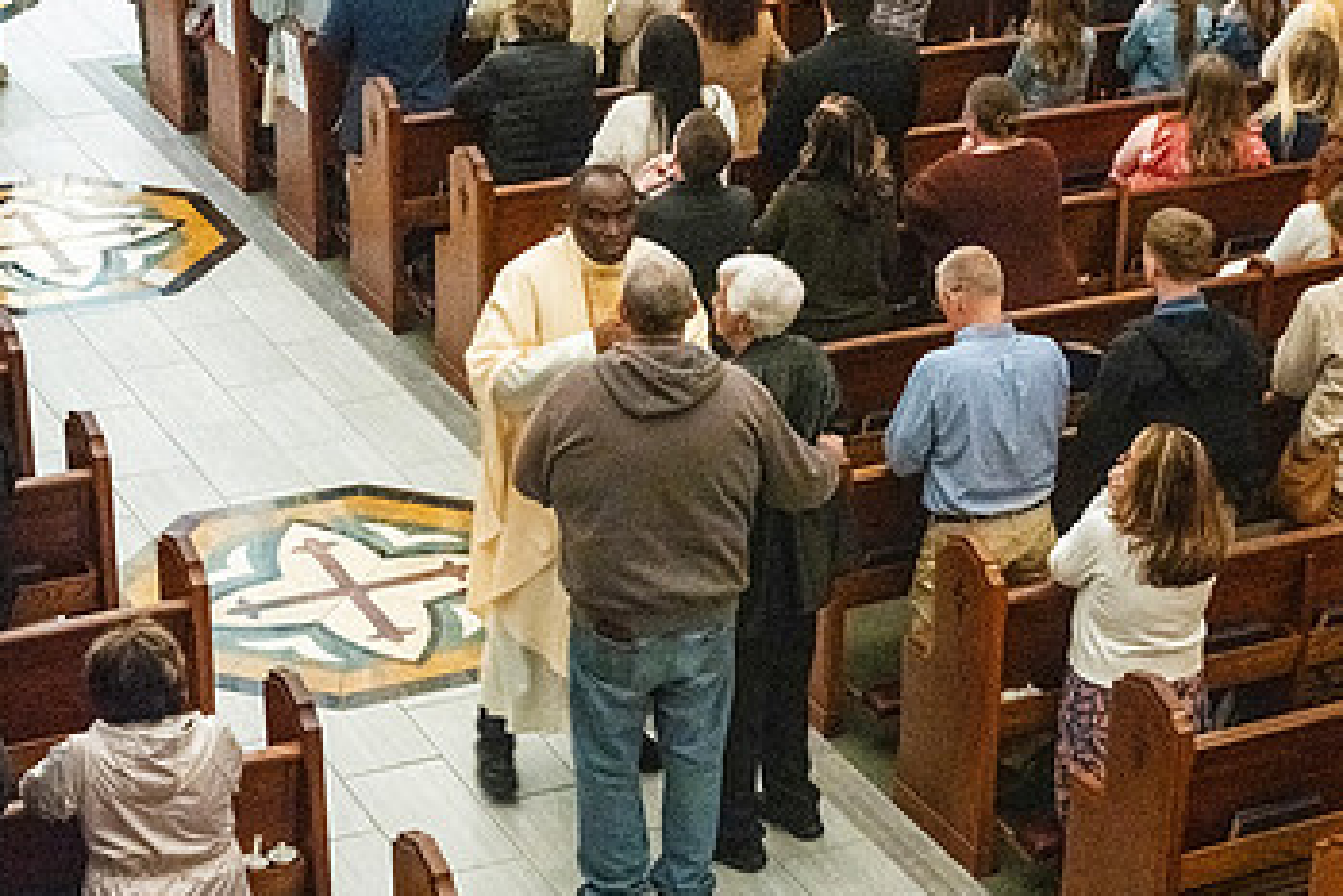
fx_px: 3284
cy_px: 575
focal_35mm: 88
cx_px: 731
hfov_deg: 23.1
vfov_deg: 15.5
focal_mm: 53
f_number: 9
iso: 5000
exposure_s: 1/60
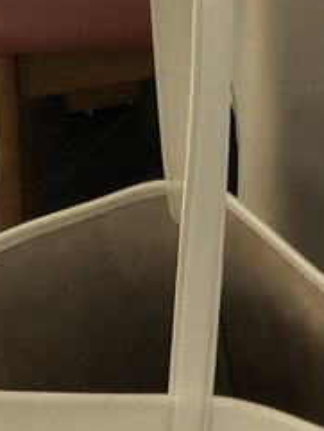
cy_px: -353
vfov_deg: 14.0
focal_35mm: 124
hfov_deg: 11.4
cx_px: 519
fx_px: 1546
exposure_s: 1/15
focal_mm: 3.99
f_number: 1.8
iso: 64
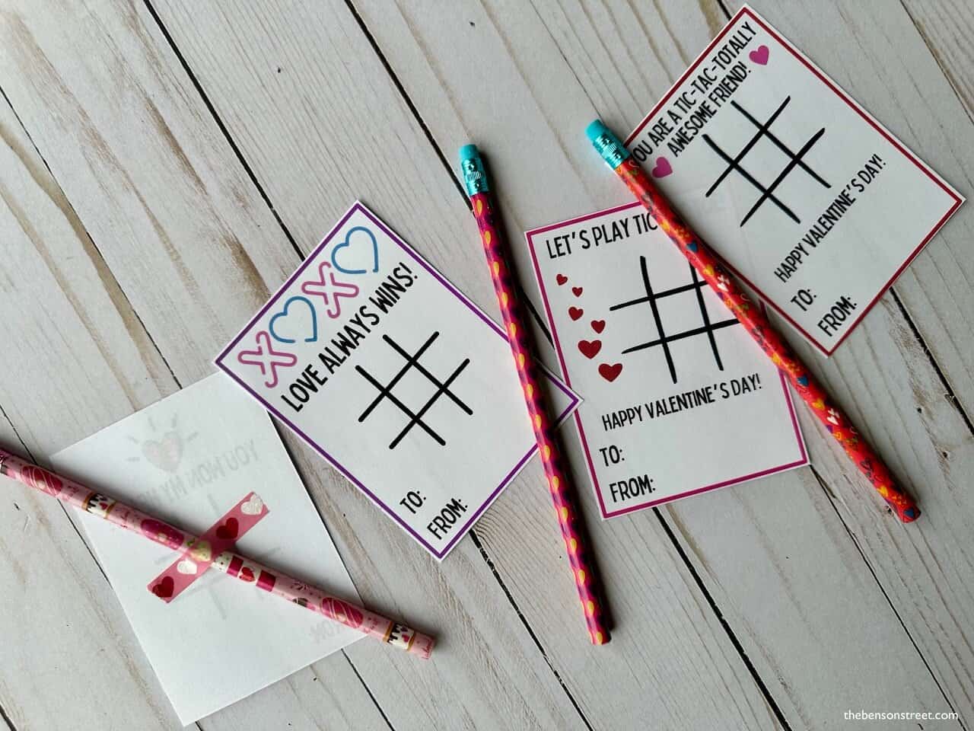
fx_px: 675
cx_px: 487
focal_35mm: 24
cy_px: 366
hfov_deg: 71.6
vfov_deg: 56.8
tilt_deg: -89.0
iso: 64
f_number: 1.78
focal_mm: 6.86
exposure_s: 1/183
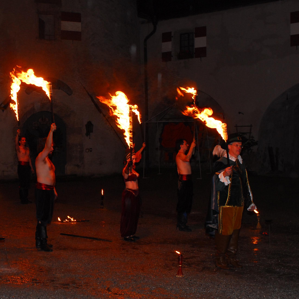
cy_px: 157
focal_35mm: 63
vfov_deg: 27.3
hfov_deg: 26.8
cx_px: 58
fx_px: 616
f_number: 5.6
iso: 400
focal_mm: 28
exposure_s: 1/60
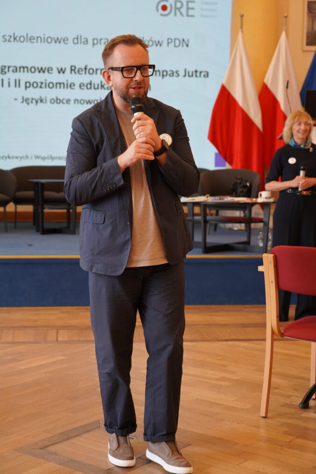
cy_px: 237
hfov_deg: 22.6
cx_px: 159
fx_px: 790
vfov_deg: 33.4
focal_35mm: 60
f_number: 4
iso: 1250
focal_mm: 59
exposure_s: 1/160
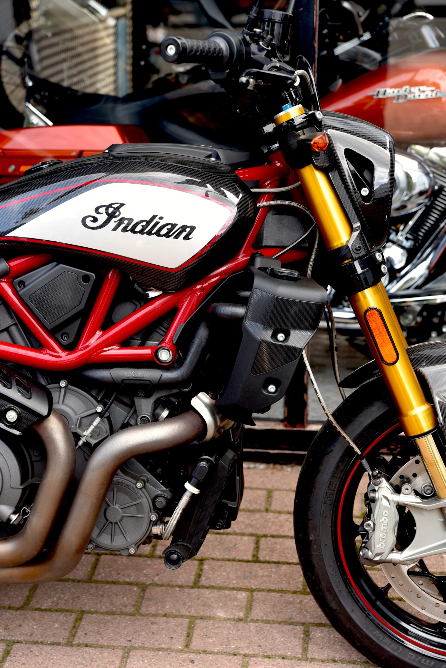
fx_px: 1300
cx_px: 223
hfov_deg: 19.5
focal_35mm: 70
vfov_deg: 28.8
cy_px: 334
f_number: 5
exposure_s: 1/100
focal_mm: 70
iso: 200
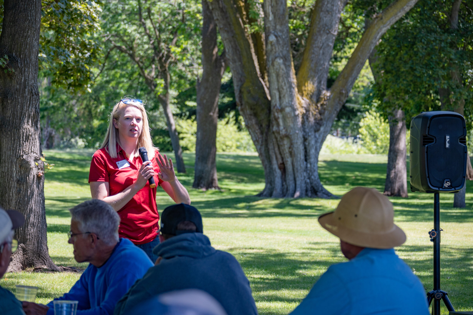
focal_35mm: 140
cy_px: 158
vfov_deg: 9.8
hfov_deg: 14.7
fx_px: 1833
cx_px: 236
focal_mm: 93
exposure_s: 1/200
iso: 100
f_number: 5
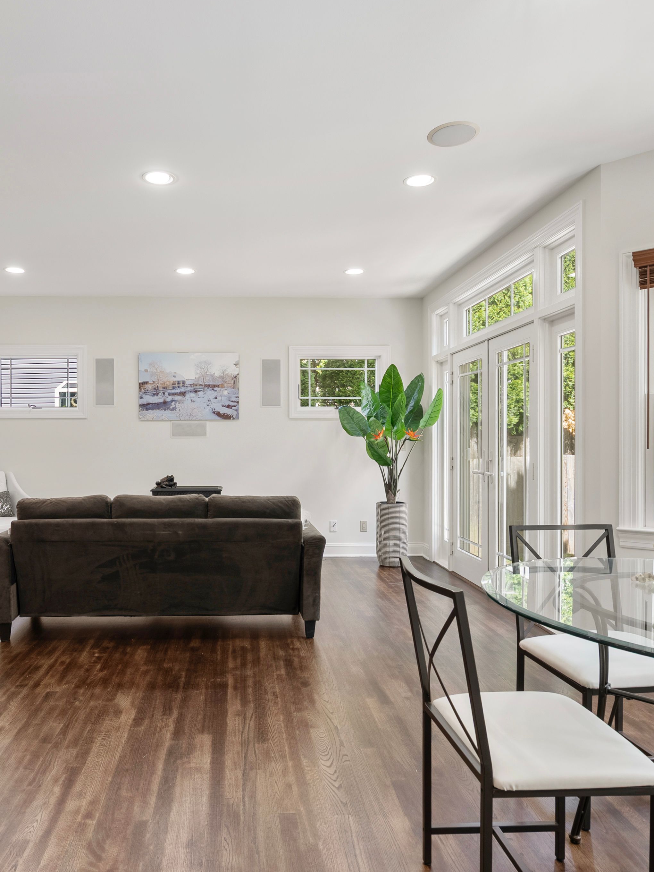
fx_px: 604
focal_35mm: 24
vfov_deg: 71.6
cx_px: 254
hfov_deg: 56.3
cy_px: 440
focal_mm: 16
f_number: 8
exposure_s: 1/5
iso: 200
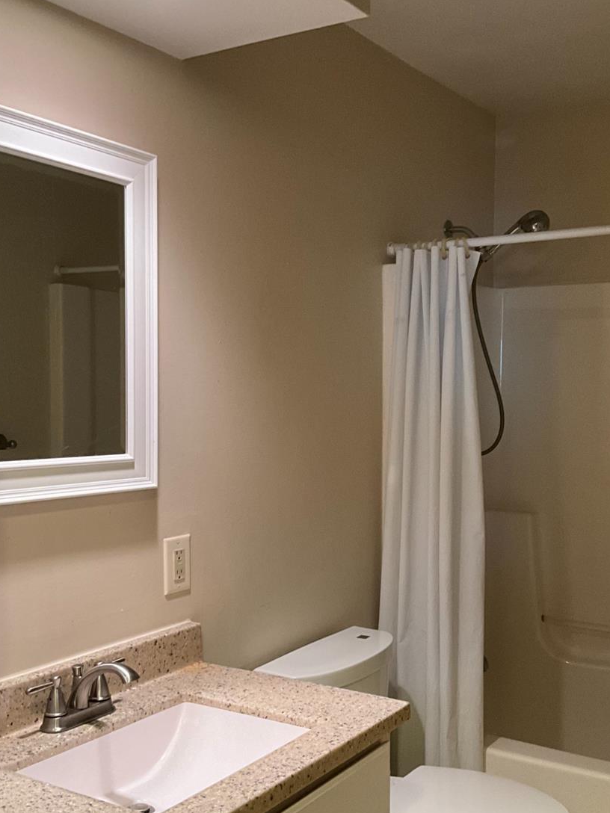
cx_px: 364
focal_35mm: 40
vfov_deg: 46.7
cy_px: 451
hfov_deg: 35.8
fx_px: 940
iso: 200
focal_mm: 3
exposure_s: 1/60
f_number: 1.8
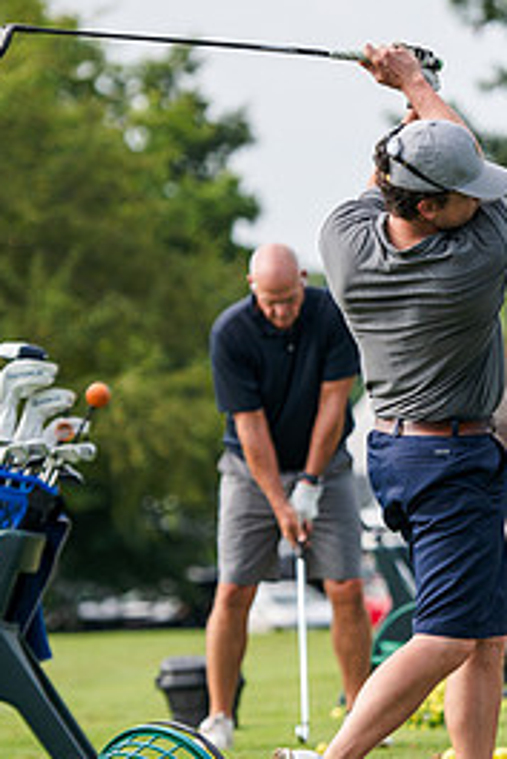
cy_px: 385
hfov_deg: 5.1
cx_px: 587
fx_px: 5633
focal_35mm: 267
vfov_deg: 7.7
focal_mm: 122
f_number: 3.2
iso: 80
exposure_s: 1/800
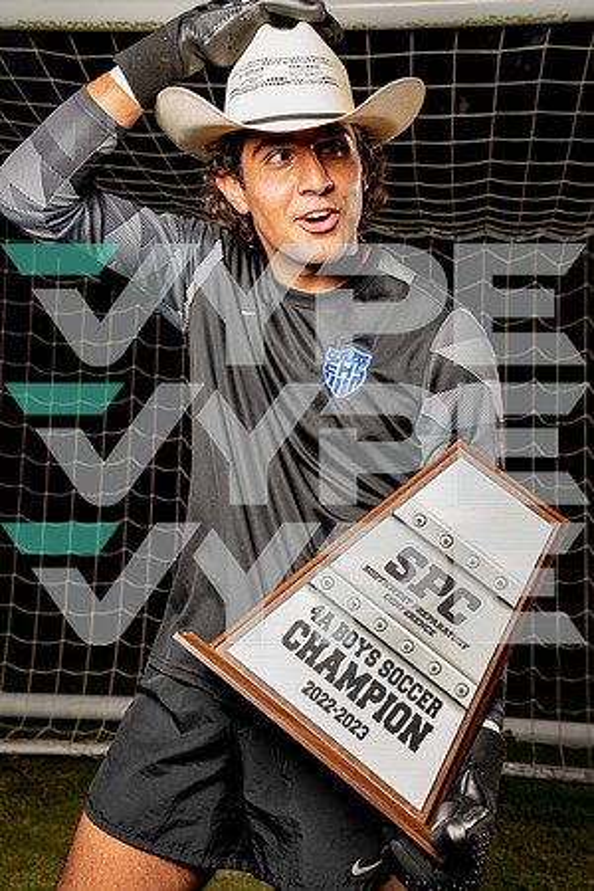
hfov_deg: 22.6
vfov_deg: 33.4
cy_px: 446
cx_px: 297
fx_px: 1485
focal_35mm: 60
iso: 800
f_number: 8
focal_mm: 60
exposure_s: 1/250
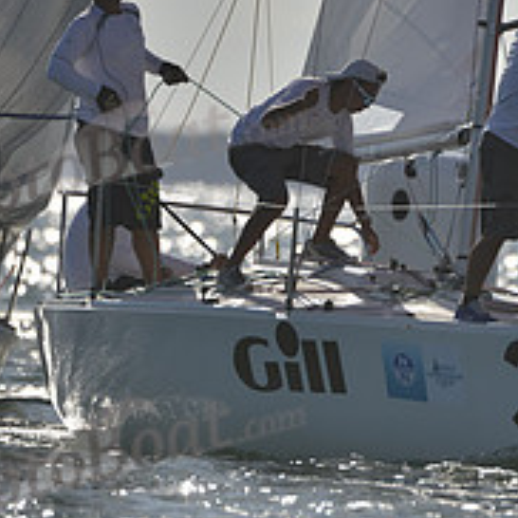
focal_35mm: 1032
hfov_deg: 1.7
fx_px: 17472
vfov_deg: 1.7
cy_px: 269
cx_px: 455
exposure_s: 1/6400
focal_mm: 380
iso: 200
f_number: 4
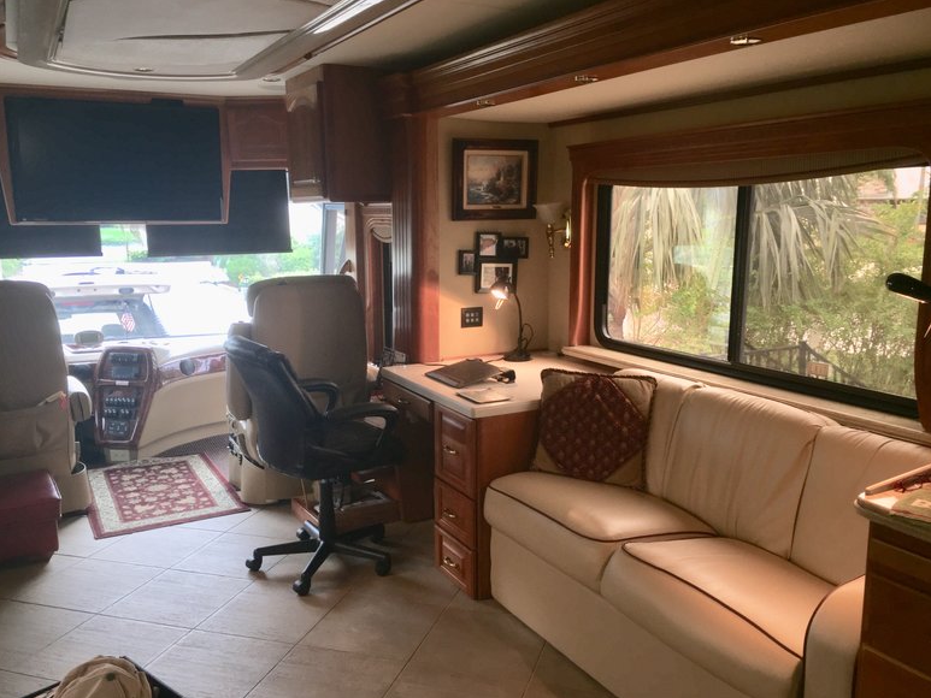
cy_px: 359
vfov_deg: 46.8
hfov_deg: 59.9
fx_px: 807
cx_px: 479
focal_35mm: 30
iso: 32
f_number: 2.2
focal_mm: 4.15
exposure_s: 1/59
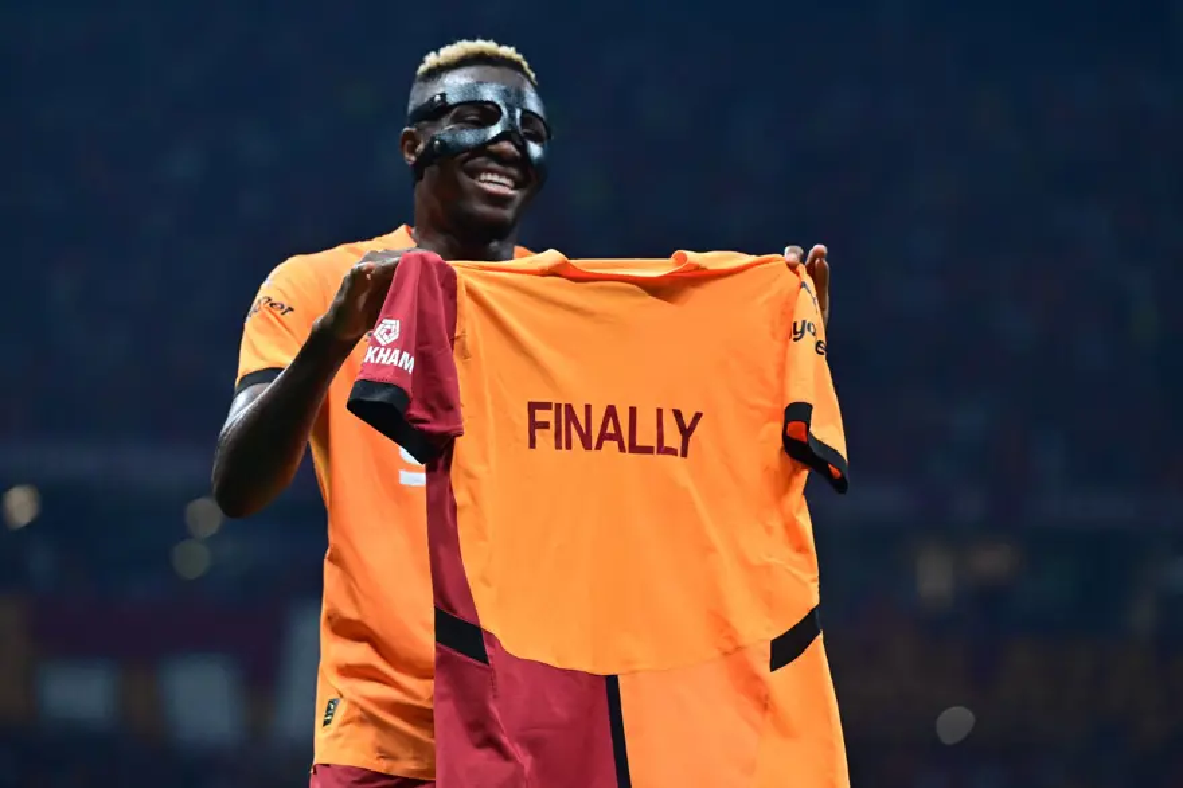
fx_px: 6569
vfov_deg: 6.9
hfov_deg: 10.3
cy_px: 394
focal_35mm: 200
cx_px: 592
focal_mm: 200
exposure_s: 1/1000
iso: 2000
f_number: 4
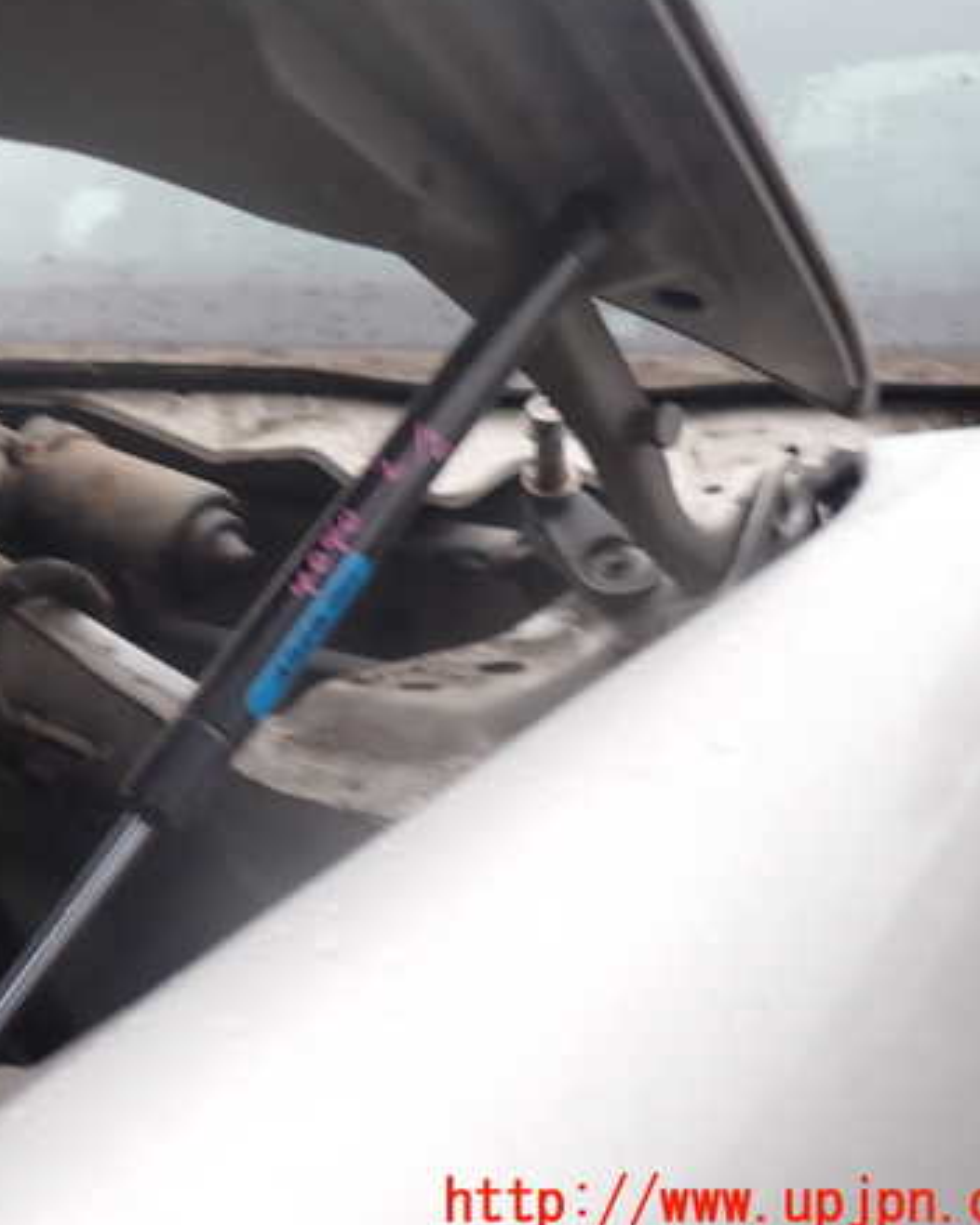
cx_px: 237
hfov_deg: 36.4
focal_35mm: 40
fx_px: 1451
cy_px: 611
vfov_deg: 45.8
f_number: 6.3
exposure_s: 1/30
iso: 100
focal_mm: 5.4
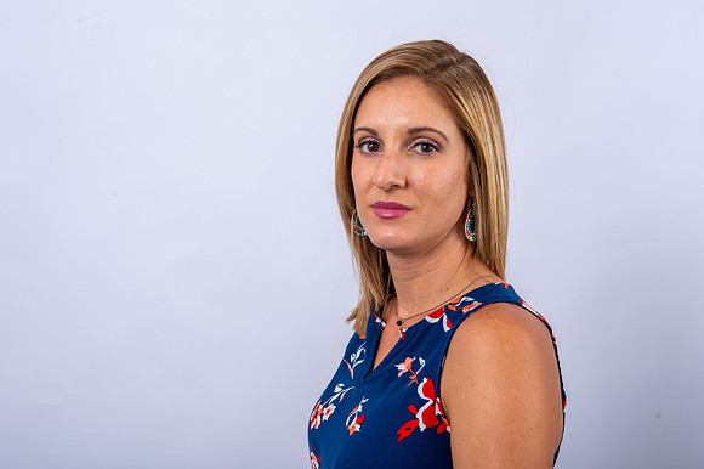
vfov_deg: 26.0
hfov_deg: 38.2
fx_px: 1016
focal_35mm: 52
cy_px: 234
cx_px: 352
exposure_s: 1/250
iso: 125
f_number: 9
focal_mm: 52
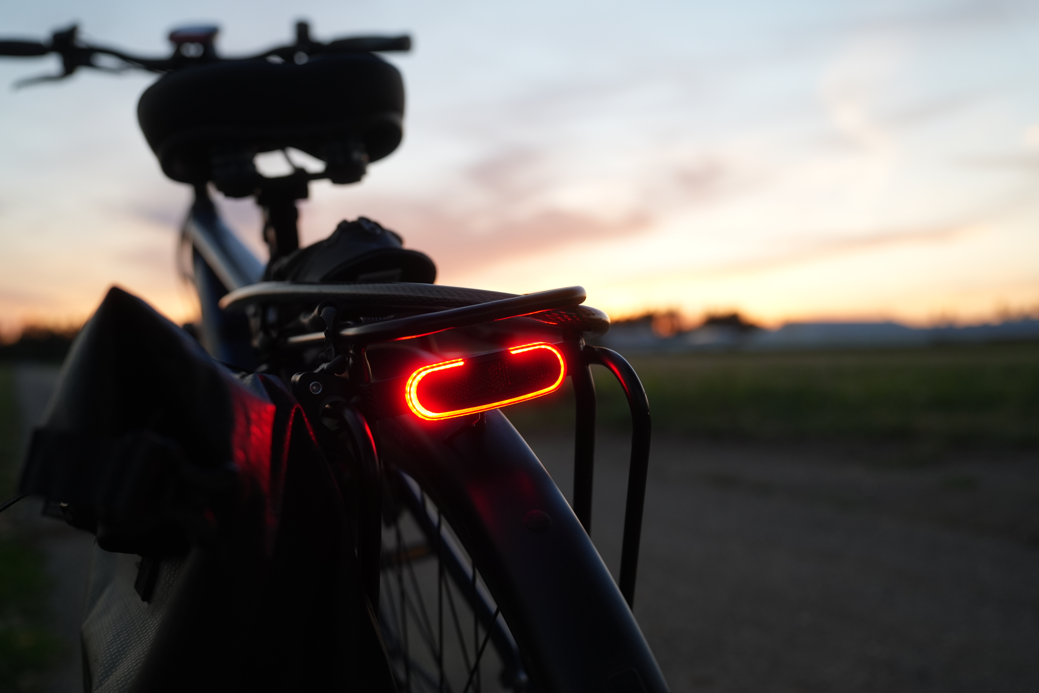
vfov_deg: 41.1
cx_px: 520
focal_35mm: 32
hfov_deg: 58.7
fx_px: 923
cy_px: 346
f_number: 2.8
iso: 500
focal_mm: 32
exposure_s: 1/125
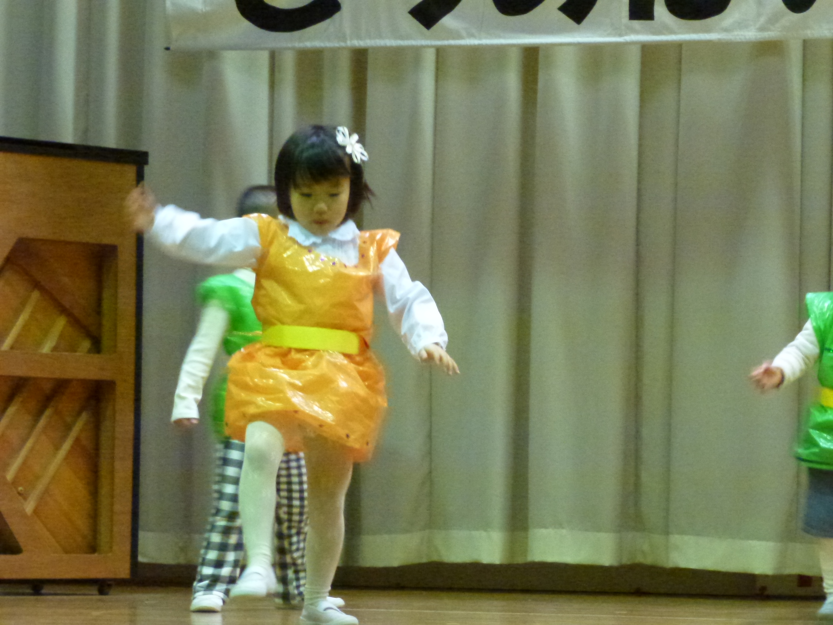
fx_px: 3417
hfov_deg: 13.9
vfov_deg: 10.4
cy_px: 312
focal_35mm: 142
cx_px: 416
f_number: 5.3
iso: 1600
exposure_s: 1/30
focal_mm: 25.5
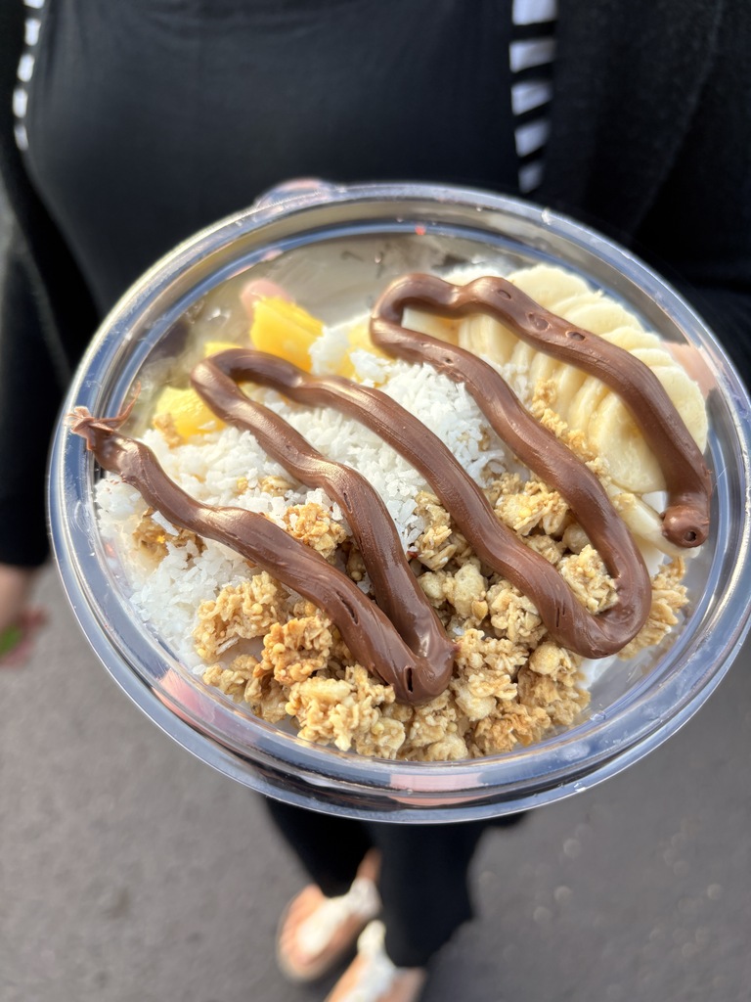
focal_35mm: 26
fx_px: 752
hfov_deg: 53.1
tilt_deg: -40.8
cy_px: 501
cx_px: 376
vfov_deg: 67.3
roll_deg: +0.4
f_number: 1.6
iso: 40
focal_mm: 5.96
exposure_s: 1/273
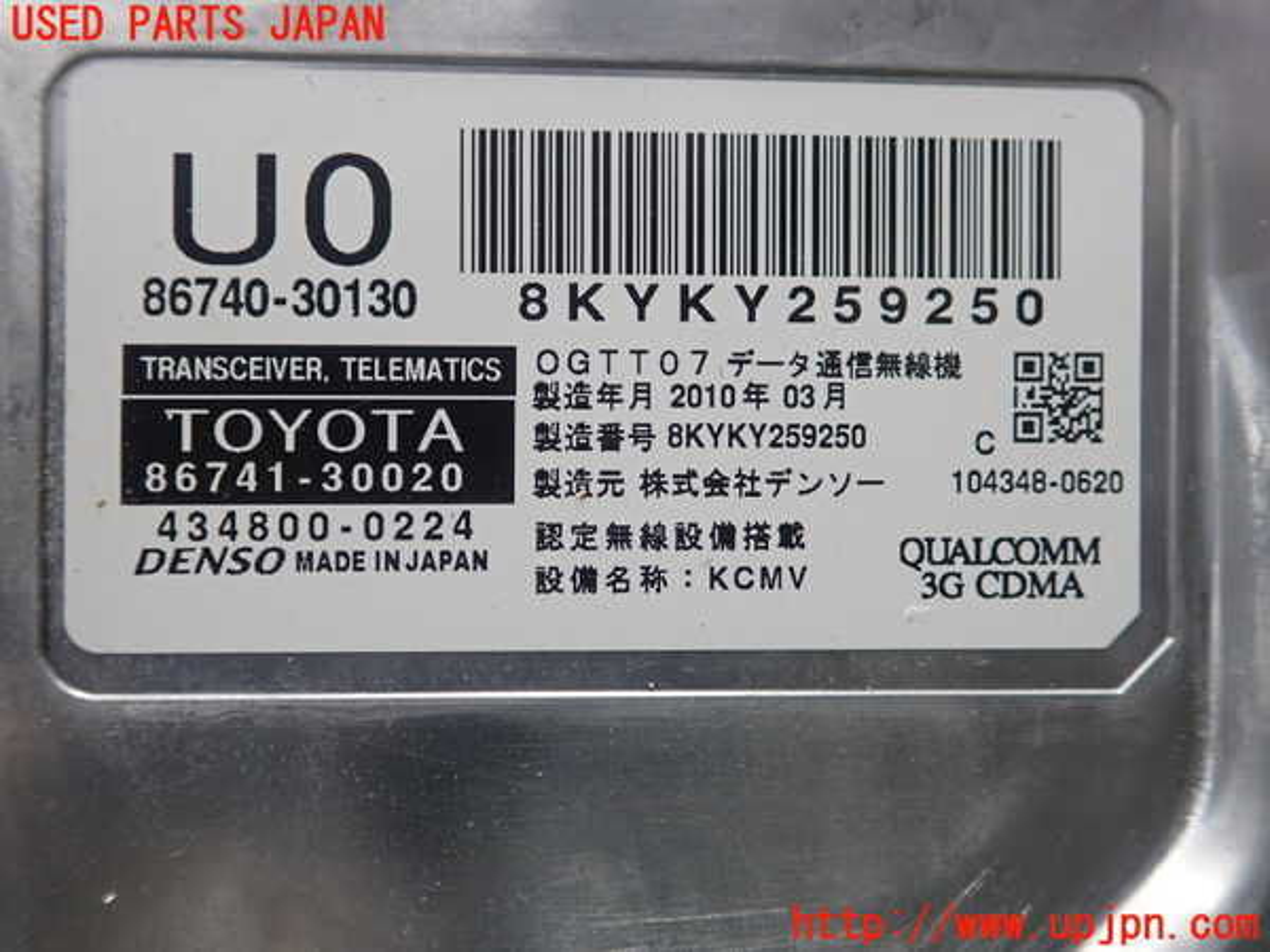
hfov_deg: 60.0
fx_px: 1101
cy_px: 476
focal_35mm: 30
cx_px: 635
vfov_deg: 46.8
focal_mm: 5.5
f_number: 2.3
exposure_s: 1/125
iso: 250
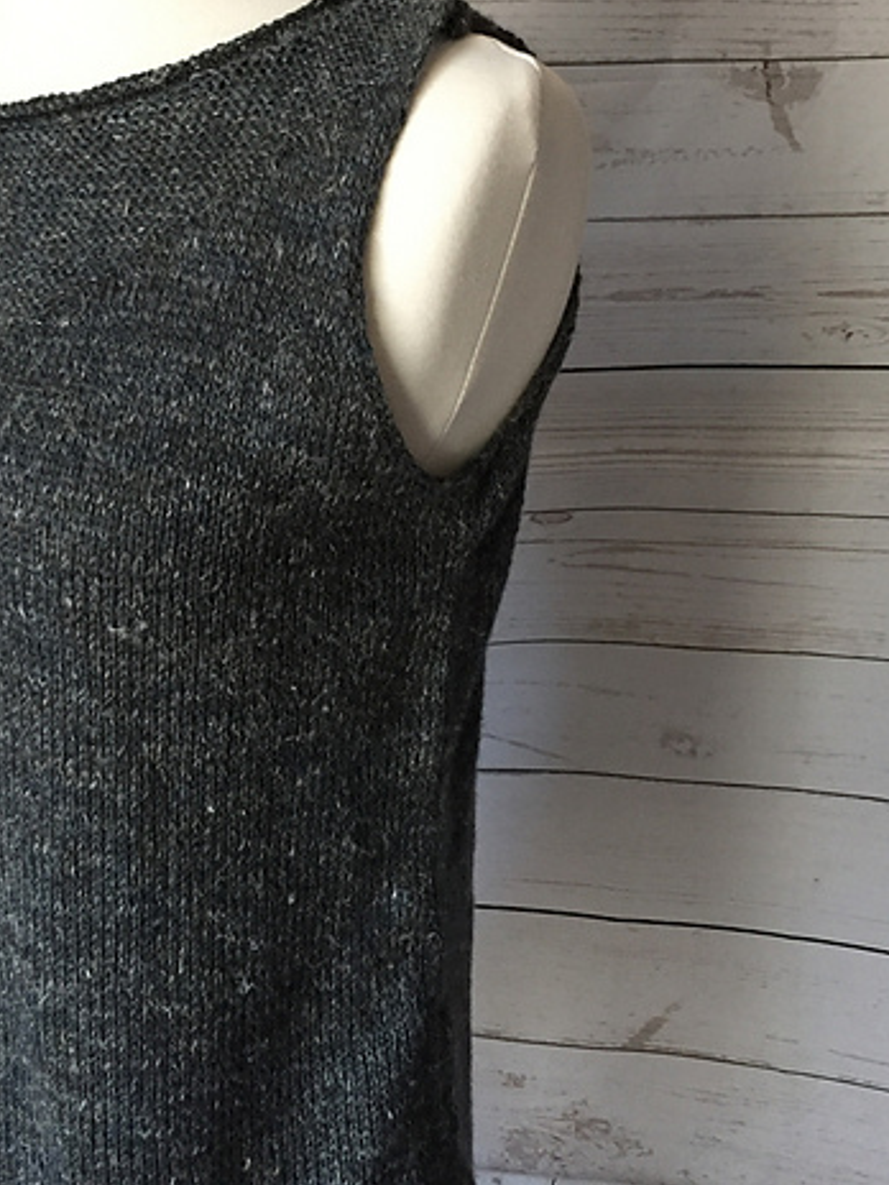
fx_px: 1370
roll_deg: +0.0
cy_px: 511
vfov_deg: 46.7
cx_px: 322
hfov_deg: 35.7
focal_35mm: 40
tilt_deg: -16.1
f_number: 2.2
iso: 200
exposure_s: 1/30
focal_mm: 4.15
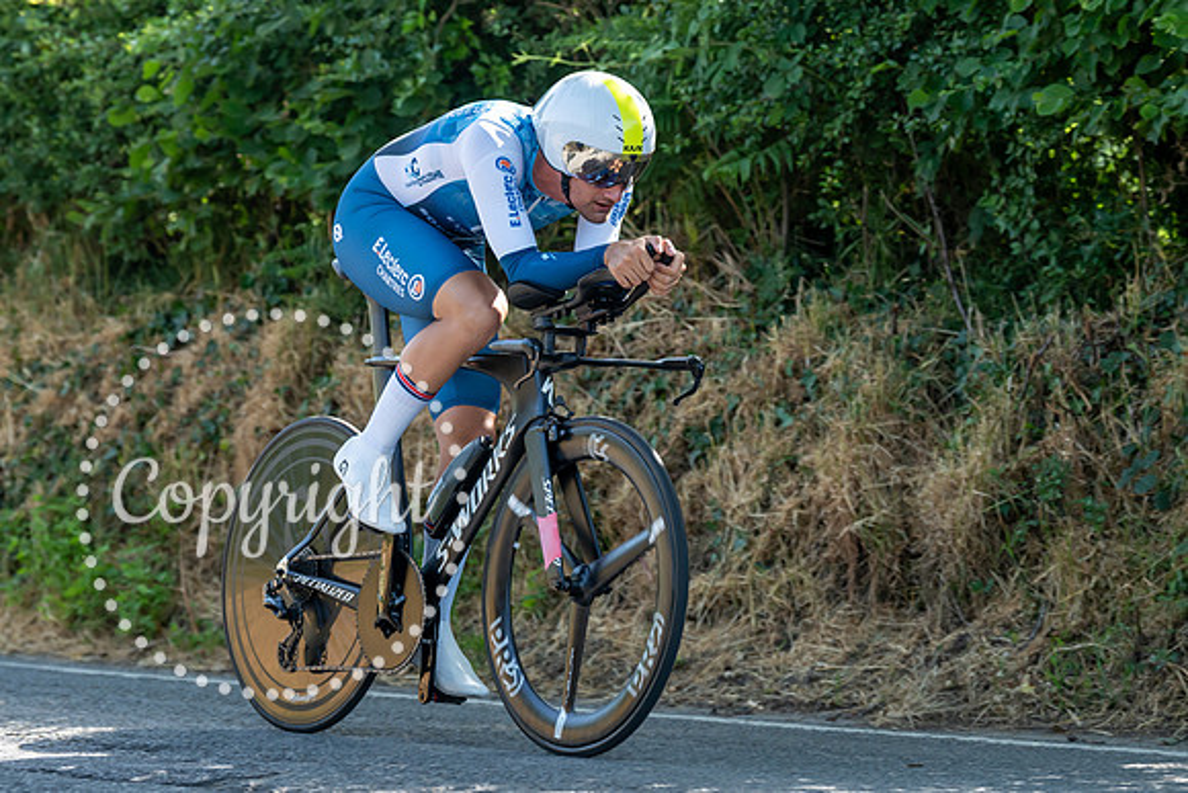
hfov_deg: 13.7
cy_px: 394
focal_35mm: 150
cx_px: 503
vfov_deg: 9.2
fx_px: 4948
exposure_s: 1/1000
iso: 640
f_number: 3.5
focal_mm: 108
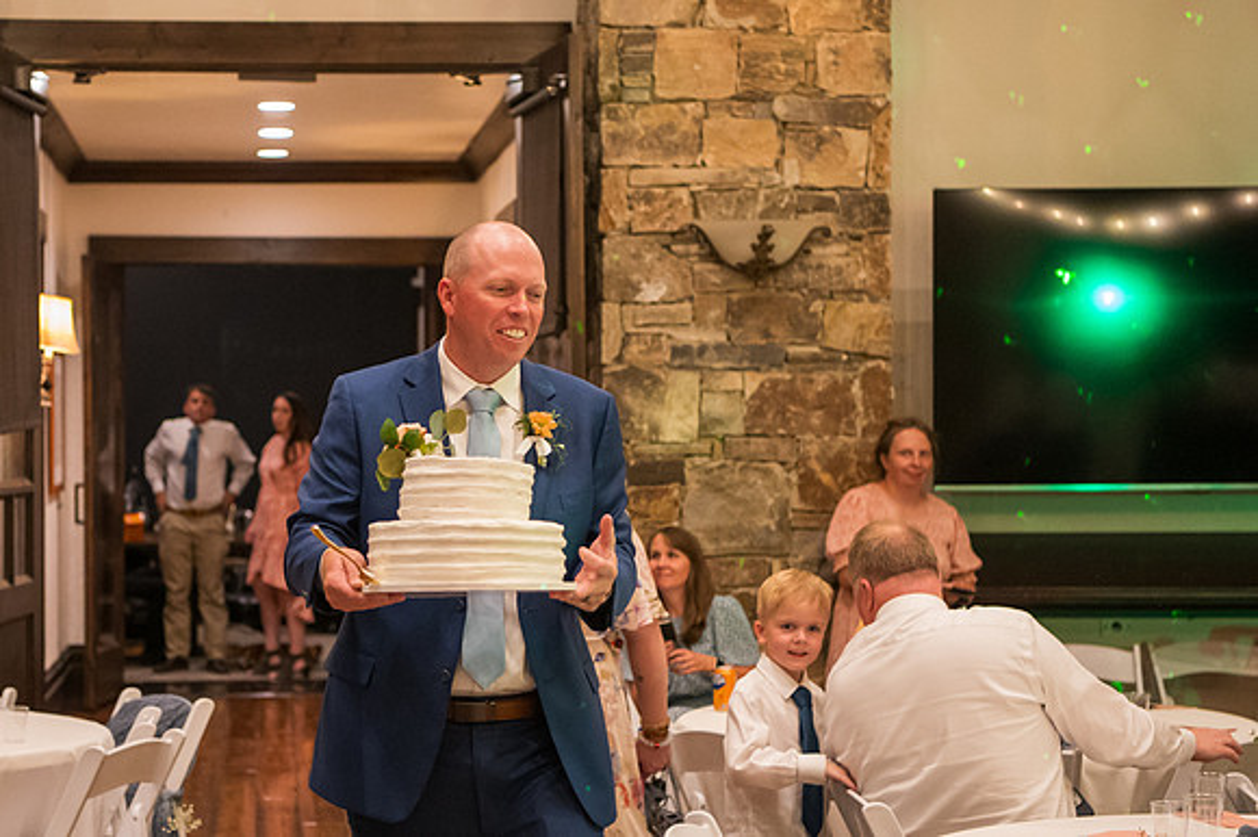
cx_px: 428
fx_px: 2951
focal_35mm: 85
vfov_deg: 16.1
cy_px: 423
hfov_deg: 24.0
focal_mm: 52
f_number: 2.8
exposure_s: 1/200
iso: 6400
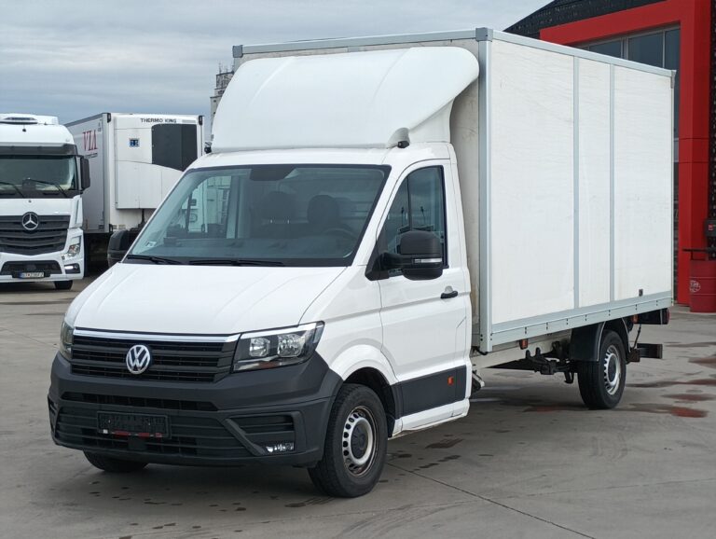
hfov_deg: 28.1
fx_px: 1429
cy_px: 270
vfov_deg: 21.4
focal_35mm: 69
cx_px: 358
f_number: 1.8
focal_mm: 4.26
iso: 50
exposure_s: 1/238
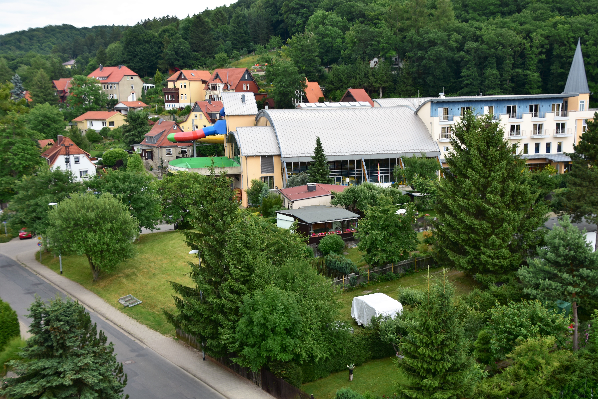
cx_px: 299
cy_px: 200
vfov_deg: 34.2
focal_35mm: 39
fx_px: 648
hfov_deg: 49.6
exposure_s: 1/60
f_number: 3.8
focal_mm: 26
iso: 100
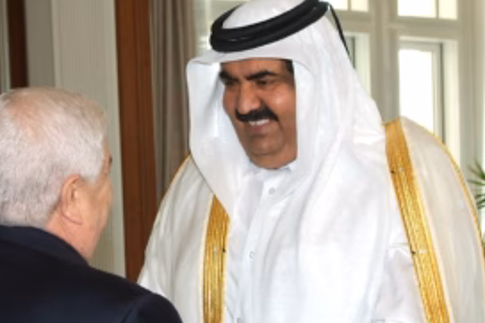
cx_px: 285
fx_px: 1333
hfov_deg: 20.6
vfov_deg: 13.7
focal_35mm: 99
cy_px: 300
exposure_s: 1/180
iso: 400
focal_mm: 23
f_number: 4
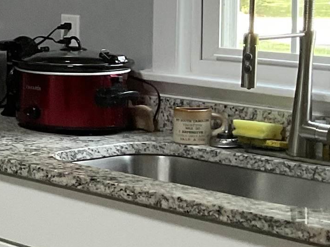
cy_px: 59
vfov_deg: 11.7
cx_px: -244
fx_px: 1201
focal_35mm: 126
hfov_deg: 14.1
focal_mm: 3
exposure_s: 1/60
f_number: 1.8
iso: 160
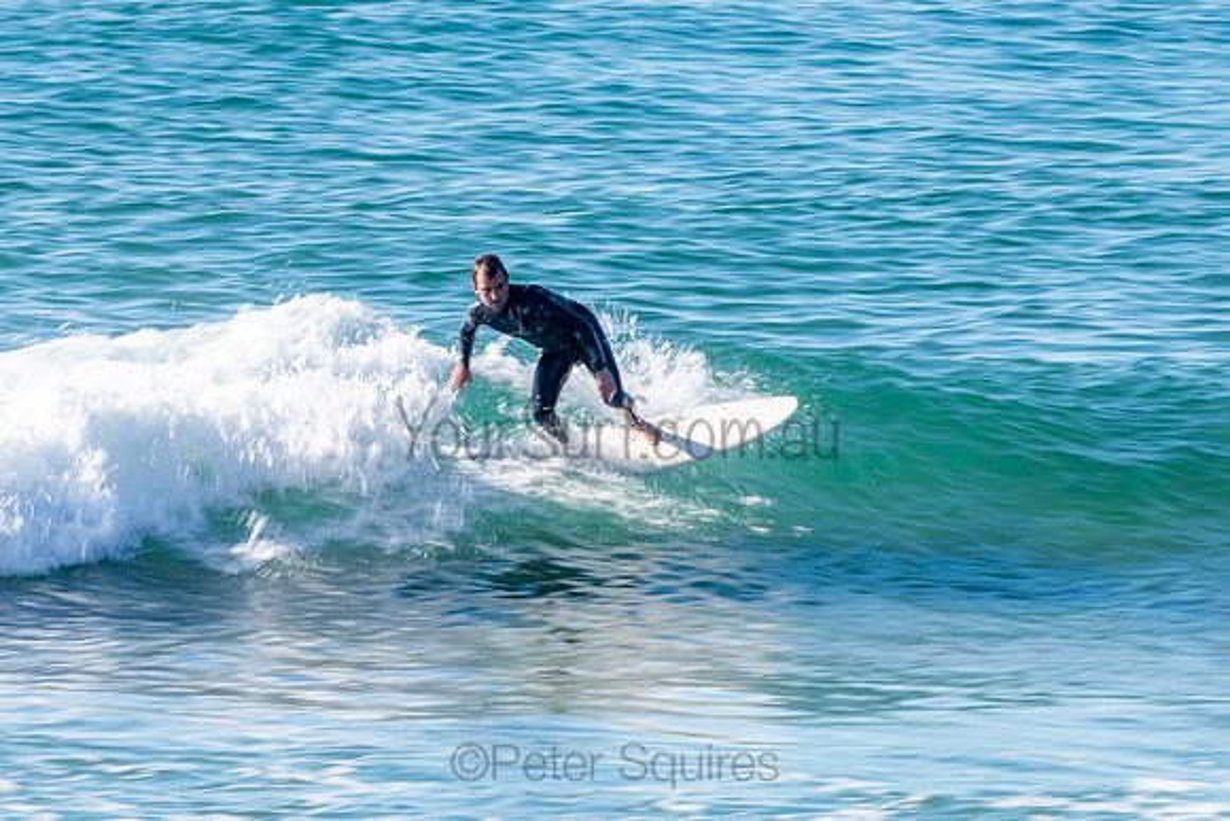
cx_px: 629
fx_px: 20454
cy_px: 401
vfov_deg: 2.3
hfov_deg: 3.4
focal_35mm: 599
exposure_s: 1/40
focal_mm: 500
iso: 64
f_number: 22
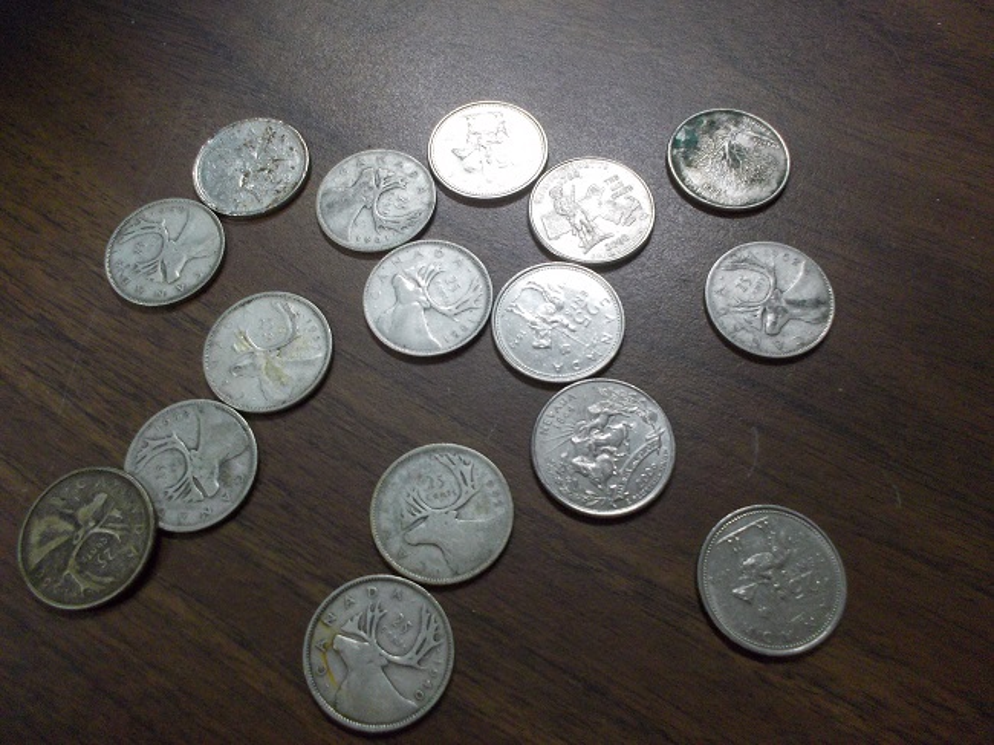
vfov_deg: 48.2
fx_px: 832
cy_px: 372
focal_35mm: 29
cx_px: 497
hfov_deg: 61.7
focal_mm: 4.1
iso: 250
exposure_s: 1/25
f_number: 3.3
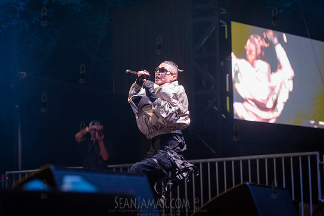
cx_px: 159
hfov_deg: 20.8
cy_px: 102
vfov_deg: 14.0
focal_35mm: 98
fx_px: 882
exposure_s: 1/400
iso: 5000
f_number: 4
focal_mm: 92
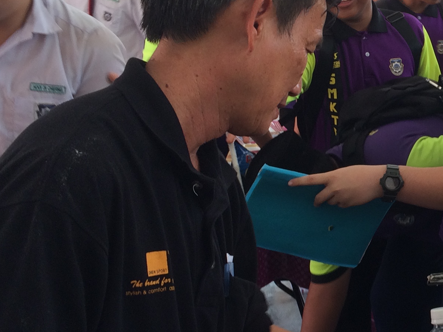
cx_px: 470
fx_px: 1011
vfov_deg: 18.7
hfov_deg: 23.4
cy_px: 173
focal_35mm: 79
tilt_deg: -12.5
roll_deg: +0.5
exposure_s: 1/50
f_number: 2.2
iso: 32
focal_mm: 4.15
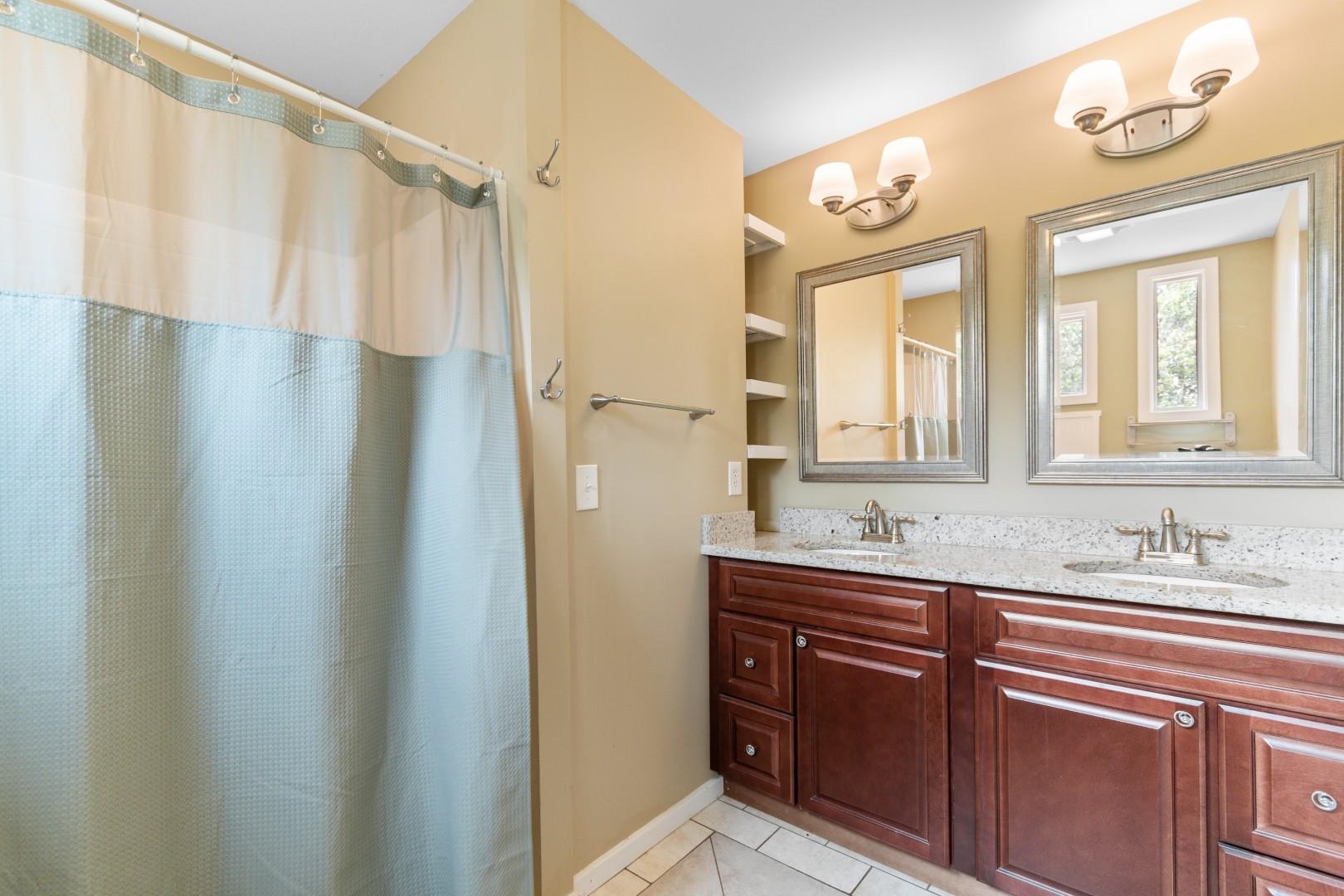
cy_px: 448
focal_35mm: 15
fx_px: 560
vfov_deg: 77.3
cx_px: 672
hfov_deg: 100.4
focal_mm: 10
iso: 100
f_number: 4.5
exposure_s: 1/3
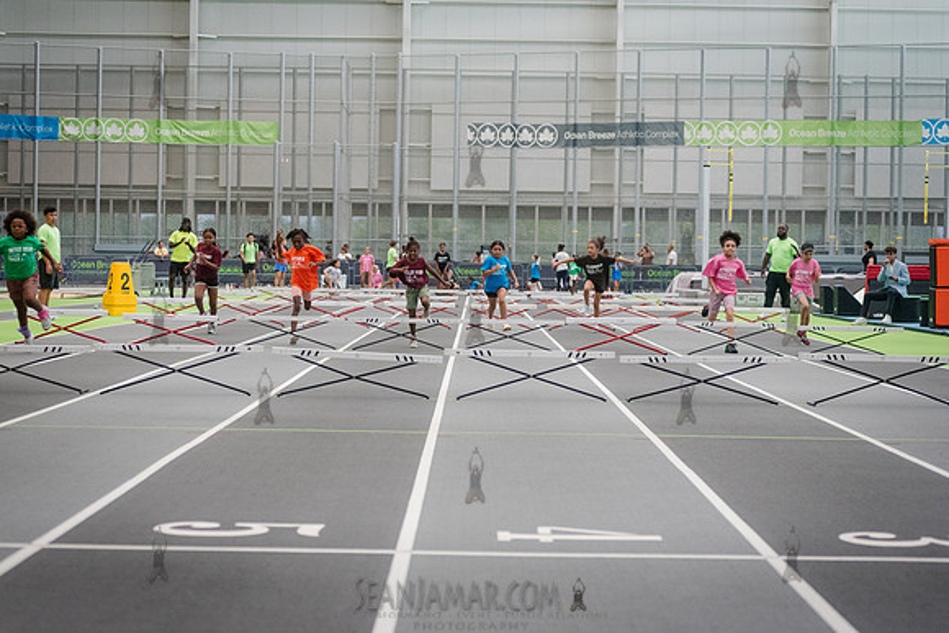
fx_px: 2109
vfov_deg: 17.1
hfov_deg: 25.4
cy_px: 316
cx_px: 474
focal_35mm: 80
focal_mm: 80
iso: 6400
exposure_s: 1/1600
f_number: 4
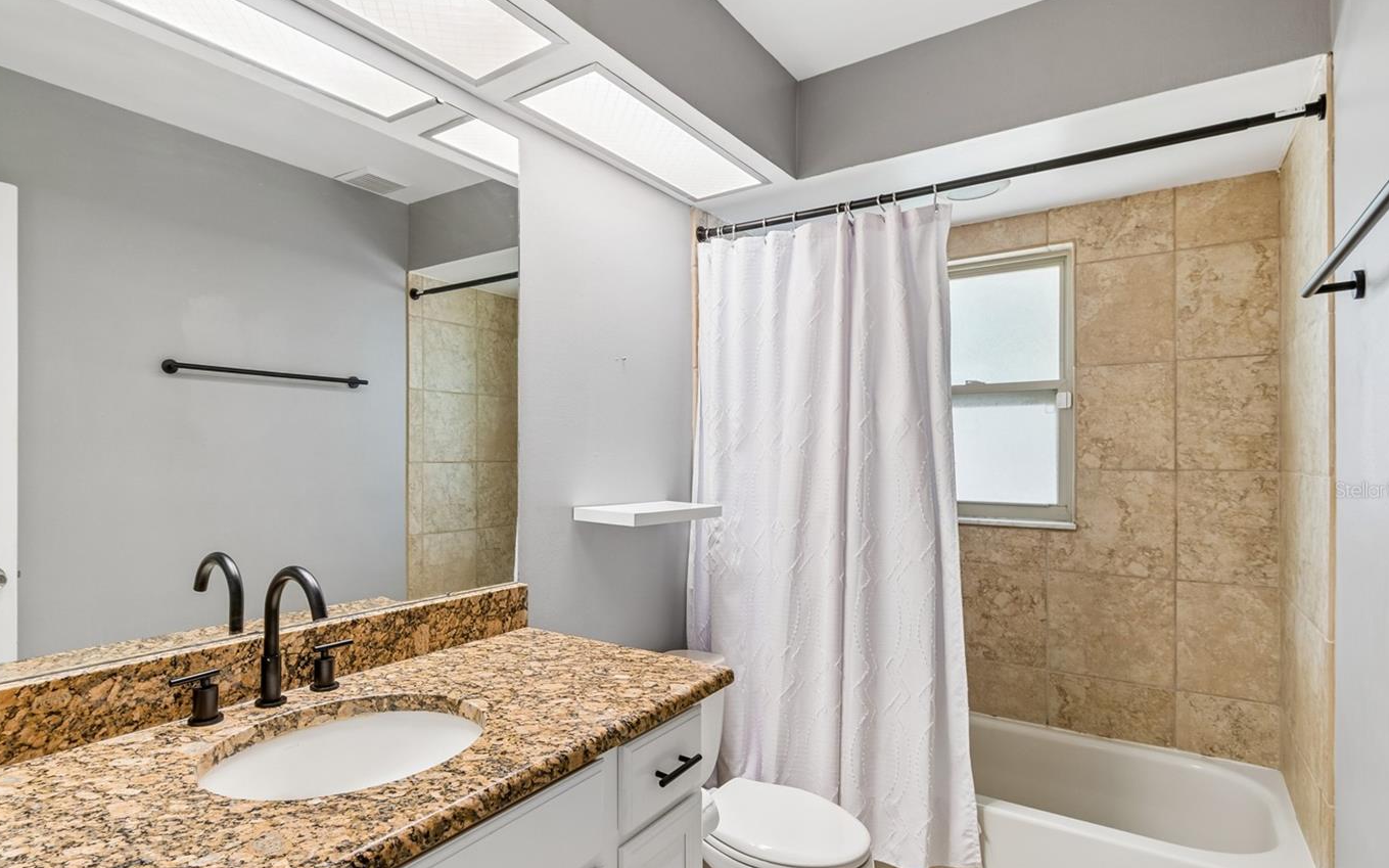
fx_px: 681
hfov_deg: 90.6
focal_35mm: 18
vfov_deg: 64.7
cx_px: 608
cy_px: 490
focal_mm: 10
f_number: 7.1
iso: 100
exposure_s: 1/3.33
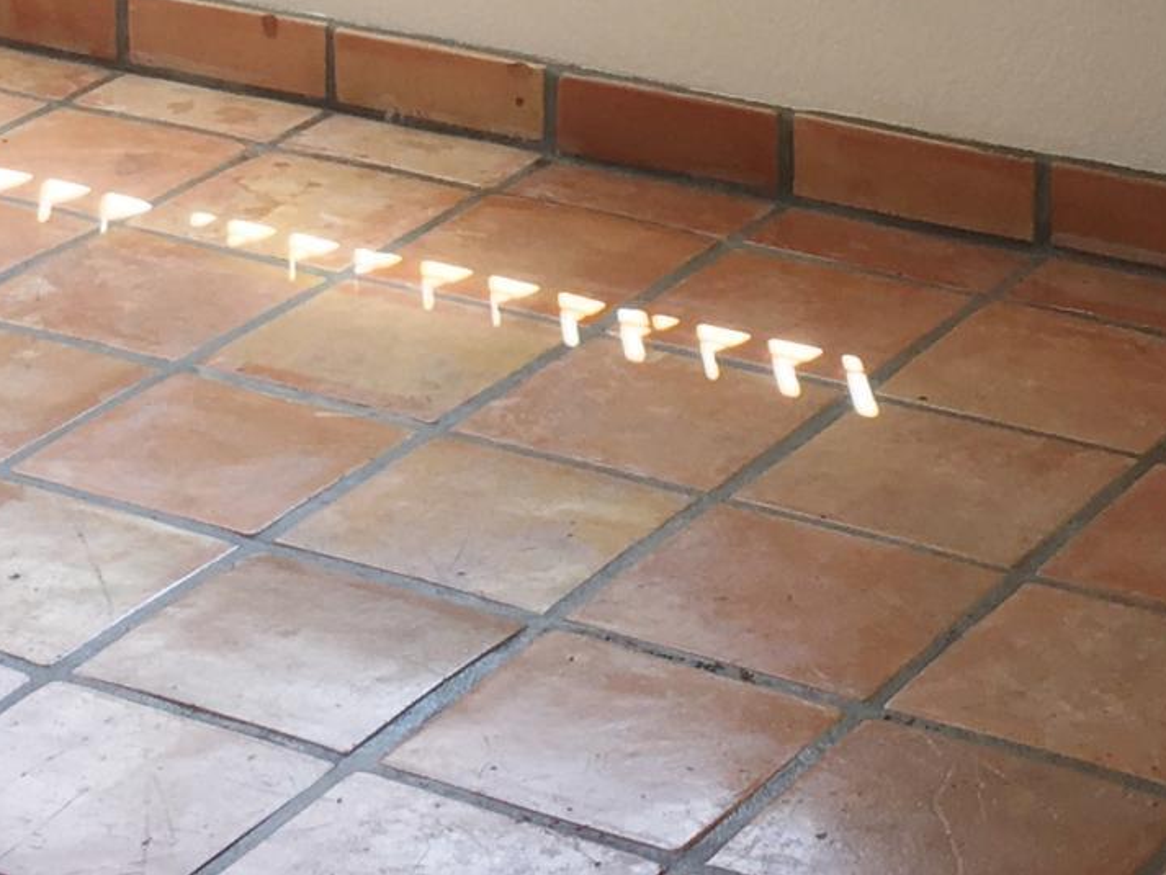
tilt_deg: -12.6
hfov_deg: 16.1
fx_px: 4110
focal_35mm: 122
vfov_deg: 11.7
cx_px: 291
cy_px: -345
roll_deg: -0.4
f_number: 2.2
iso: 25
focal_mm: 4.15
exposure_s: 1/60
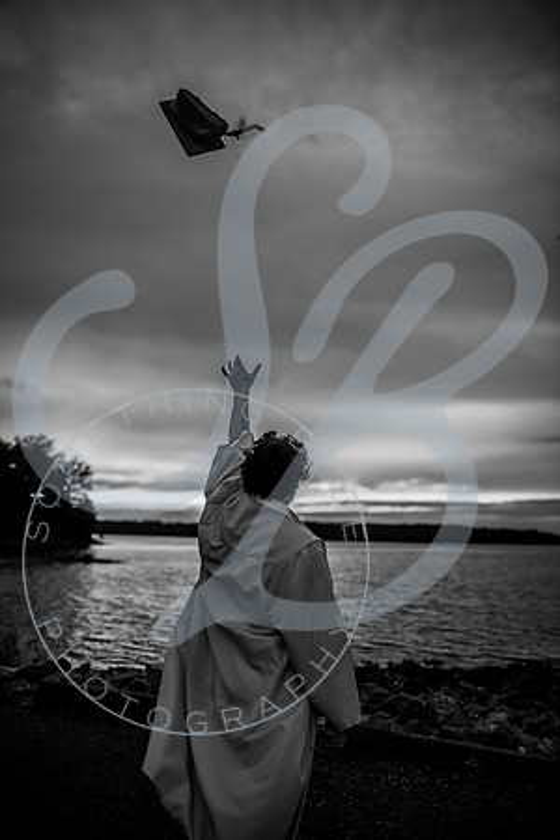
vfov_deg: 67.4
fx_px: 630
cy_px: 420
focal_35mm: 27
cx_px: 280
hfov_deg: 47.9
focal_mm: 27
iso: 100
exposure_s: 1/500
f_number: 2.8
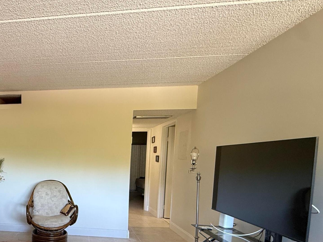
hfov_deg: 56.0
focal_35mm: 28
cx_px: 40
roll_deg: -0.6
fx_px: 261
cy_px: 180
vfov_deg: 47.9
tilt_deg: -4.2
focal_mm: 2.22
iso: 200
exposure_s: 1/60
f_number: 2.2
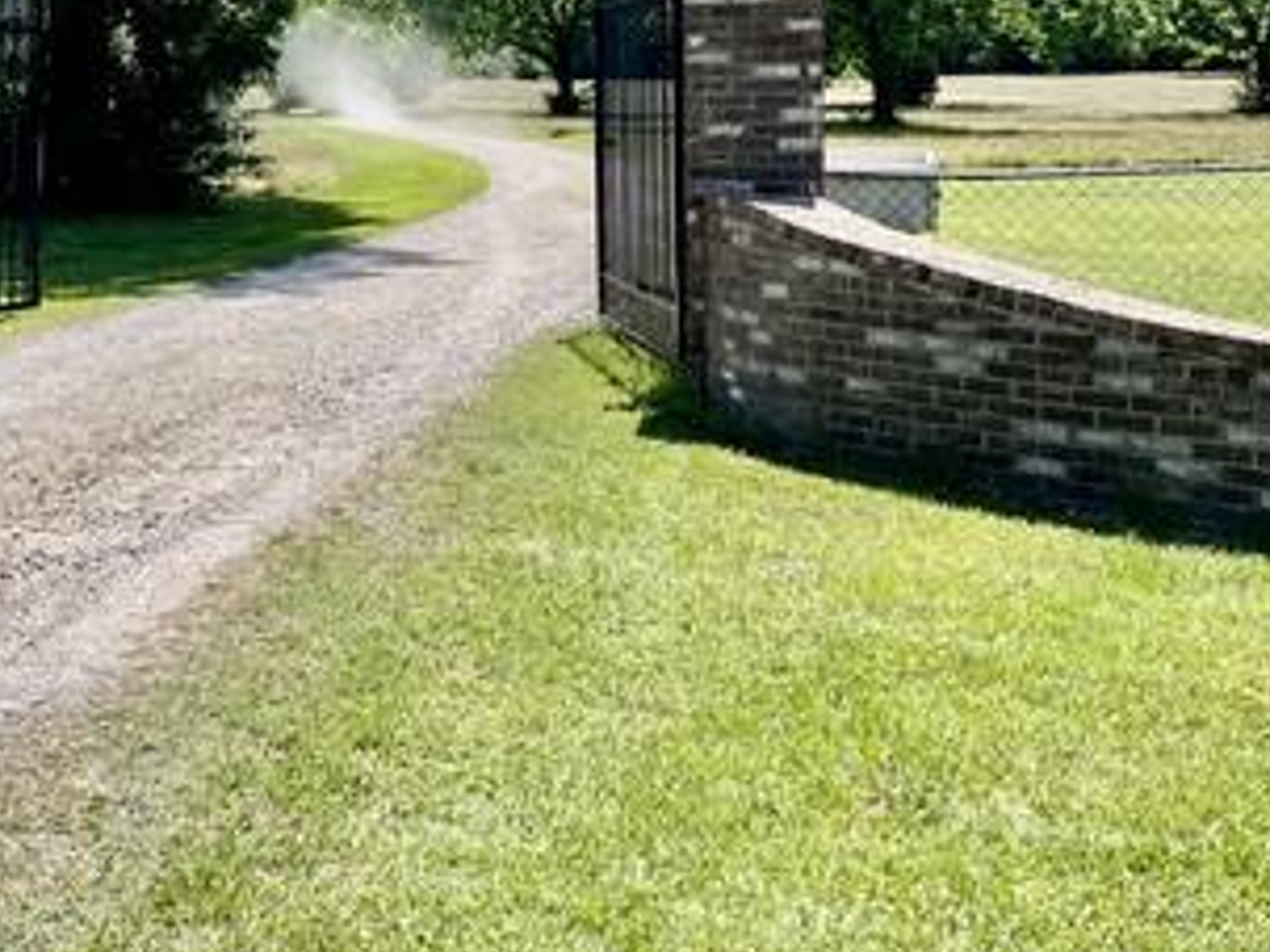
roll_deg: +0.6
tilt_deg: +0.8
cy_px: 75
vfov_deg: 25.6
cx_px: 21
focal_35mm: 55
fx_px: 2017
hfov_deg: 32.4
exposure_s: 1/3215
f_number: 1.6
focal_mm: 5.1
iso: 50
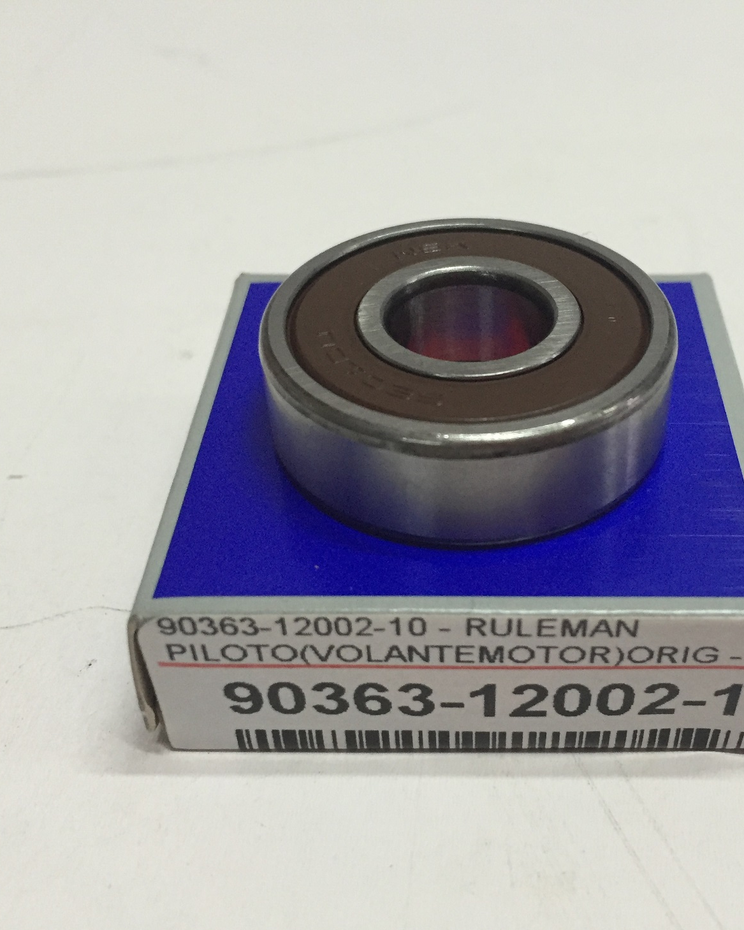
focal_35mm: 38
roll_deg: -2.0
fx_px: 1046
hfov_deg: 38.7
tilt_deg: -40.3
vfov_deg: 47.9
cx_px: 493
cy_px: 468
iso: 200
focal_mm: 4.15
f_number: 2.2
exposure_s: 1/33
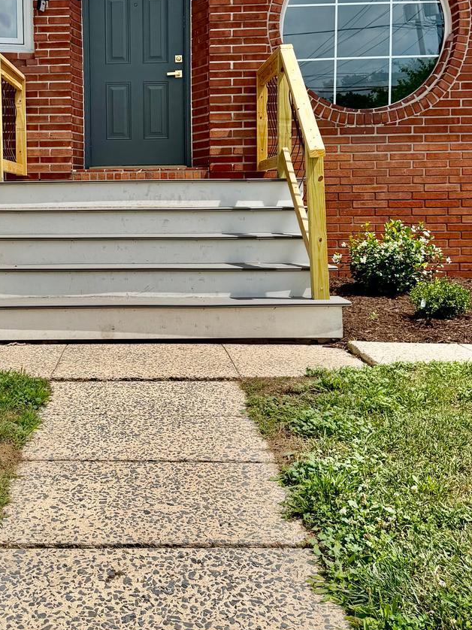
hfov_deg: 32.2
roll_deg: +1.3
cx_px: 113
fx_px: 800
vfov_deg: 42.5
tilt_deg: -2.8
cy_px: 217
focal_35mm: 44
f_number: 1.78
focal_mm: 6.76
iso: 80
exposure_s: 1/6711
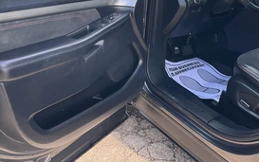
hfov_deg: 44.3
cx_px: 144
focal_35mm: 45
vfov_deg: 27.8
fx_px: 318
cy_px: 23
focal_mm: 3
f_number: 1.8
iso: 25
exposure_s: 1/122
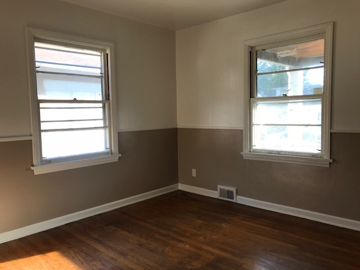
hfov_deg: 63.4
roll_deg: +1.2
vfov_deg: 49.7
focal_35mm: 28
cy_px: 135
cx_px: 180
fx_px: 291
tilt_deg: -5.3
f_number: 1.8
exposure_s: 1/95
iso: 20
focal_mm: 3.99
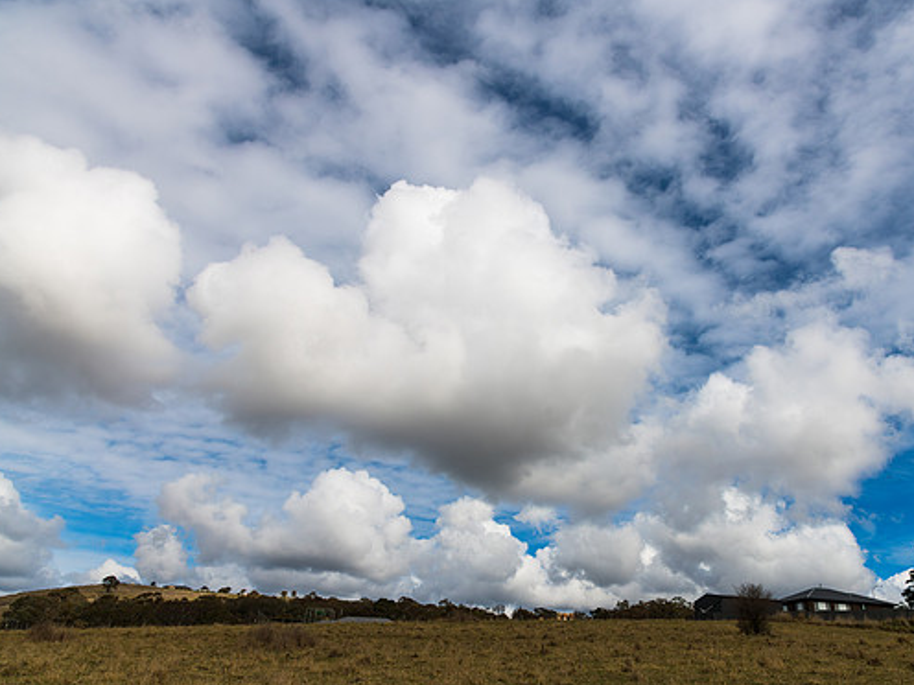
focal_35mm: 27
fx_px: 713
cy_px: 336
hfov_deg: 65.1
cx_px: 507
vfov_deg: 51.4
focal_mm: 24
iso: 200
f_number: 9
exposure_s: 1/1250
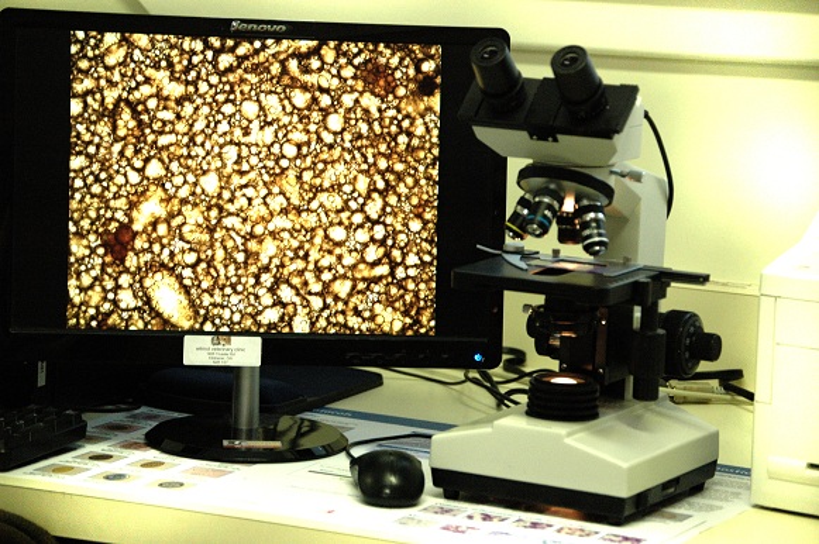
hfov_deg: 16.1
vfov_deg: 10.7
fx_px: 2897
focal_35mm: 128
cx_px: 410
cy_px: 272
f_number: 5
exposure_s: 1/100
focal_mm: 85
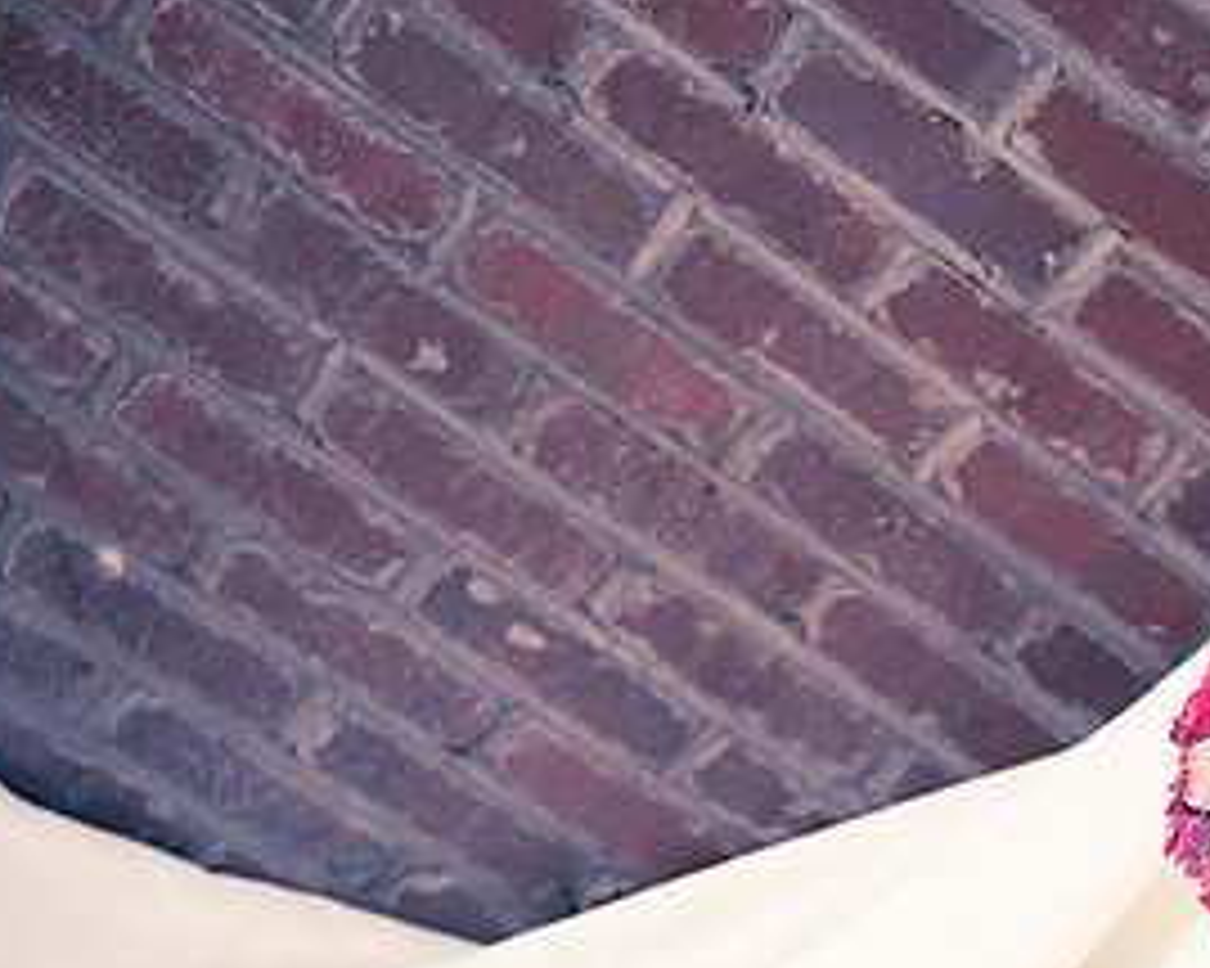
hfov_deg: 19.6
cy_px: 846
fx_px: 3472
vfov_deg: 15.7
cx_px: 954
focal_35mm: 97
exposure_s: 1/400
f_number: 2.8
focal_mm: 48
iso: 800
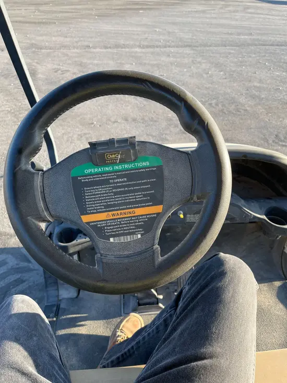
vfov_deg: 67.3
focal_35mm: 26
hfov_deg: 53.1
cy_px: 192
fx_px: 287
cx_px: 144
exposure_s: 1/340
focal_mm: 5.1
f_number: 1.6
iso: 50
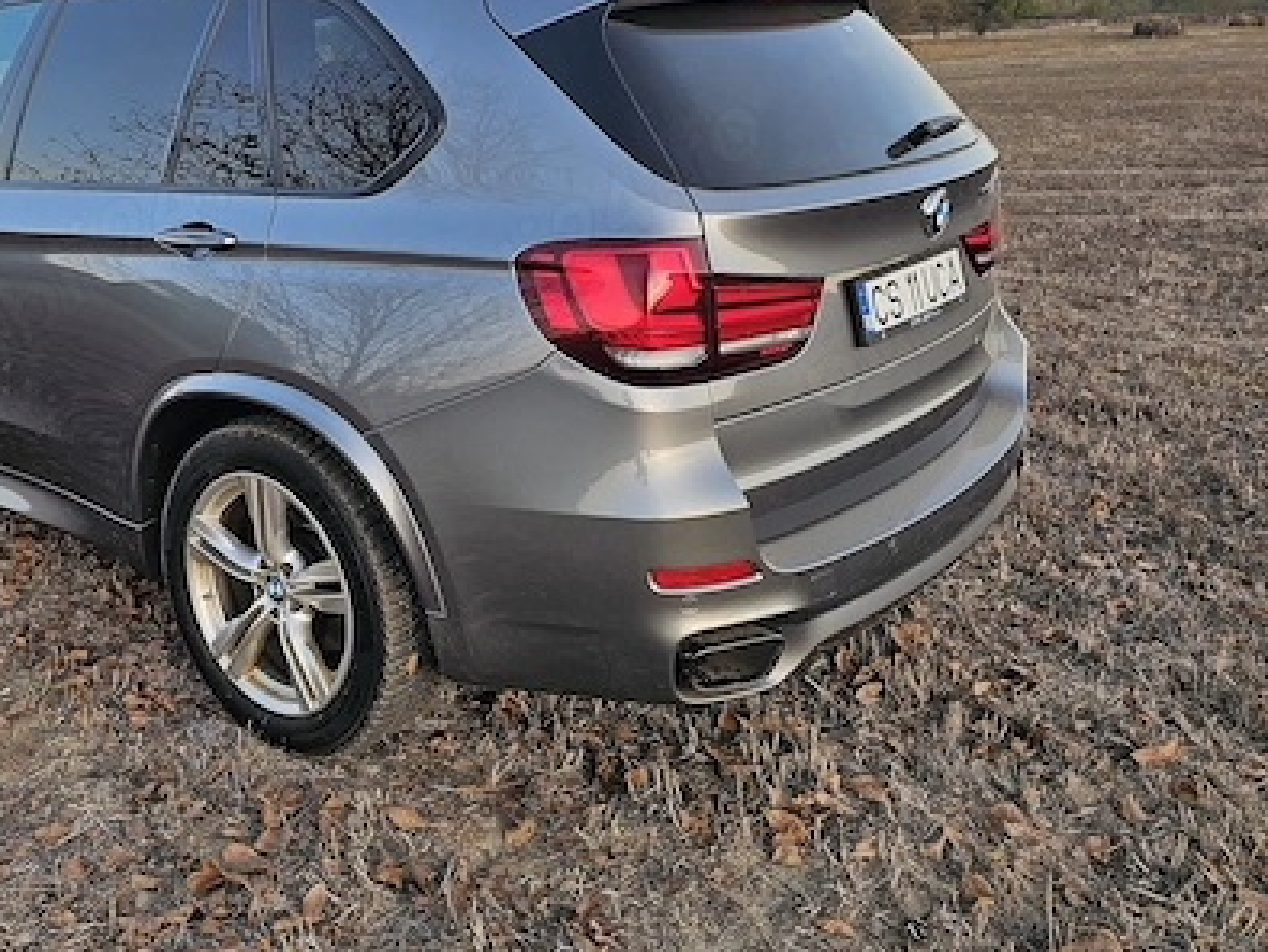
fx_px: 1283
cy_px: 293
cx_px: 328
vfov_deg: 40.1
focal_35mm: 35
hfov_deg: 50.6
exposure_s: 1/180
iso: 80
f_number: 1.7
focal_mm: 6.3
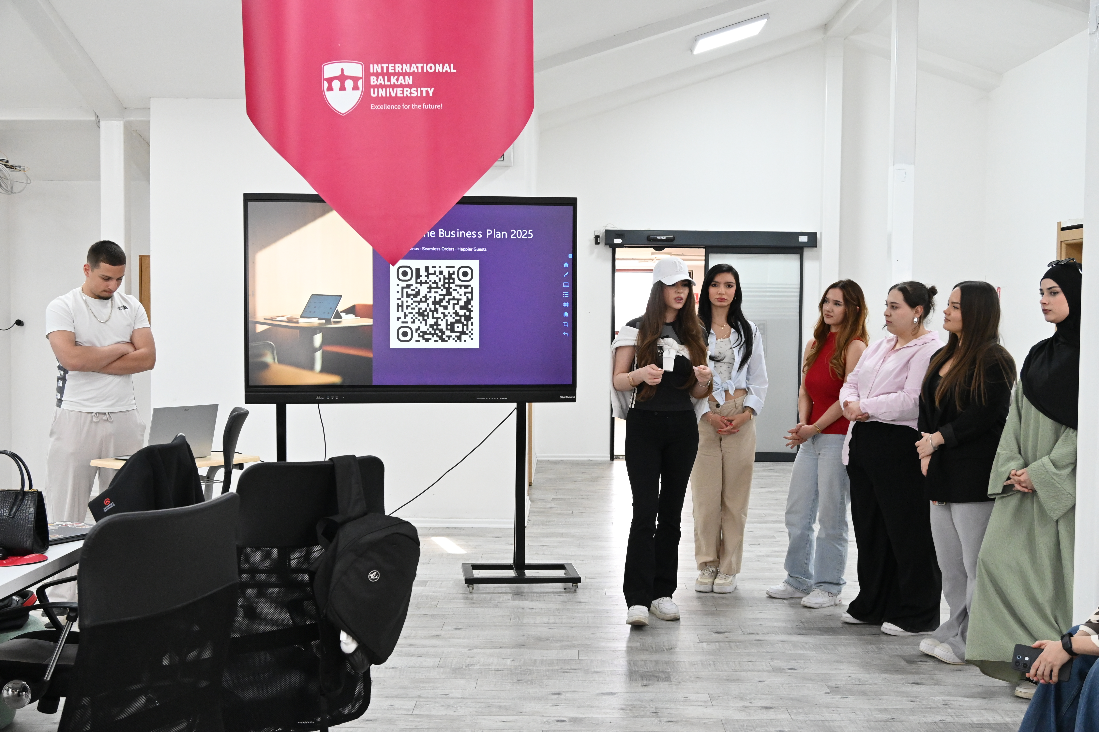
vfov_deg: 31.4
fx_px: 1305
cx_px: 550
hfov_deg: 45.7
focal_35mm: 43
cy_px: 366
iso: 2200
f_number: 5.6
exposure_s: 1/180
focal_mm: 28.5
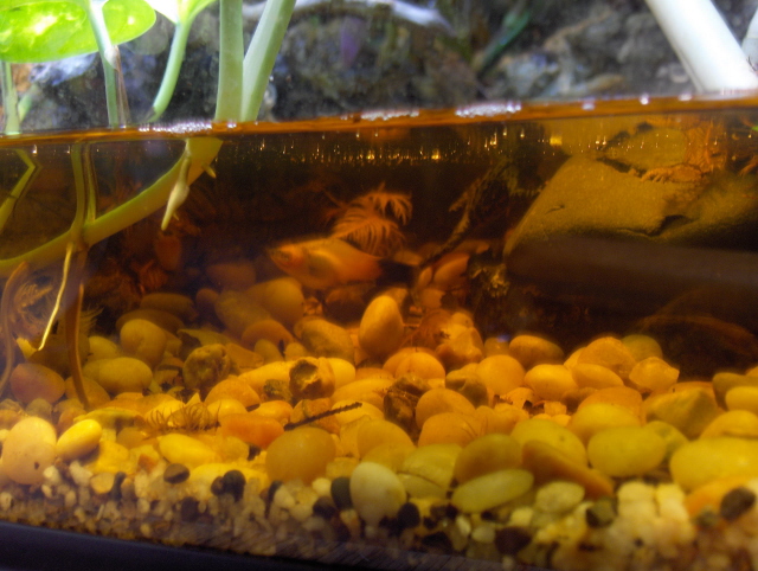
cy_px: 286
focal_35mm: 55
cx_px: 379
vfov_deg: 26.6
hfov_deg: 34.9
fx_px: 1206
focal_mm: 11.4
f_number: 3.2
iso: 100
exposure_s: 1/1.27
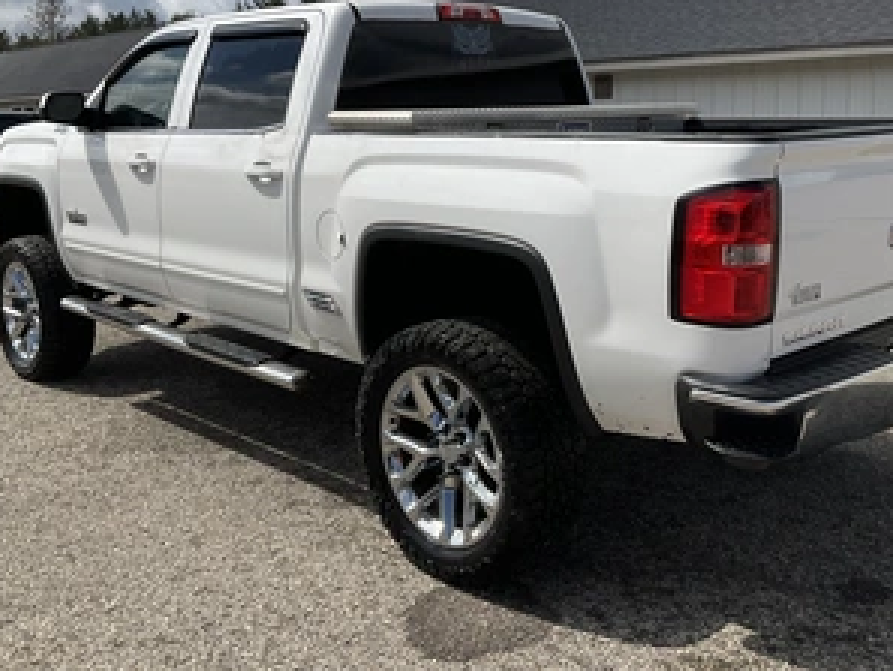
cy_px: 226
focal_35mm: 39
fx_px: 1007
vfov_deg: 36.5
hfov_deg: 47.8
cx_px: 463
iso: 25
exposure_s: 1/3534
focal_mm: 3
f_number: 1.8
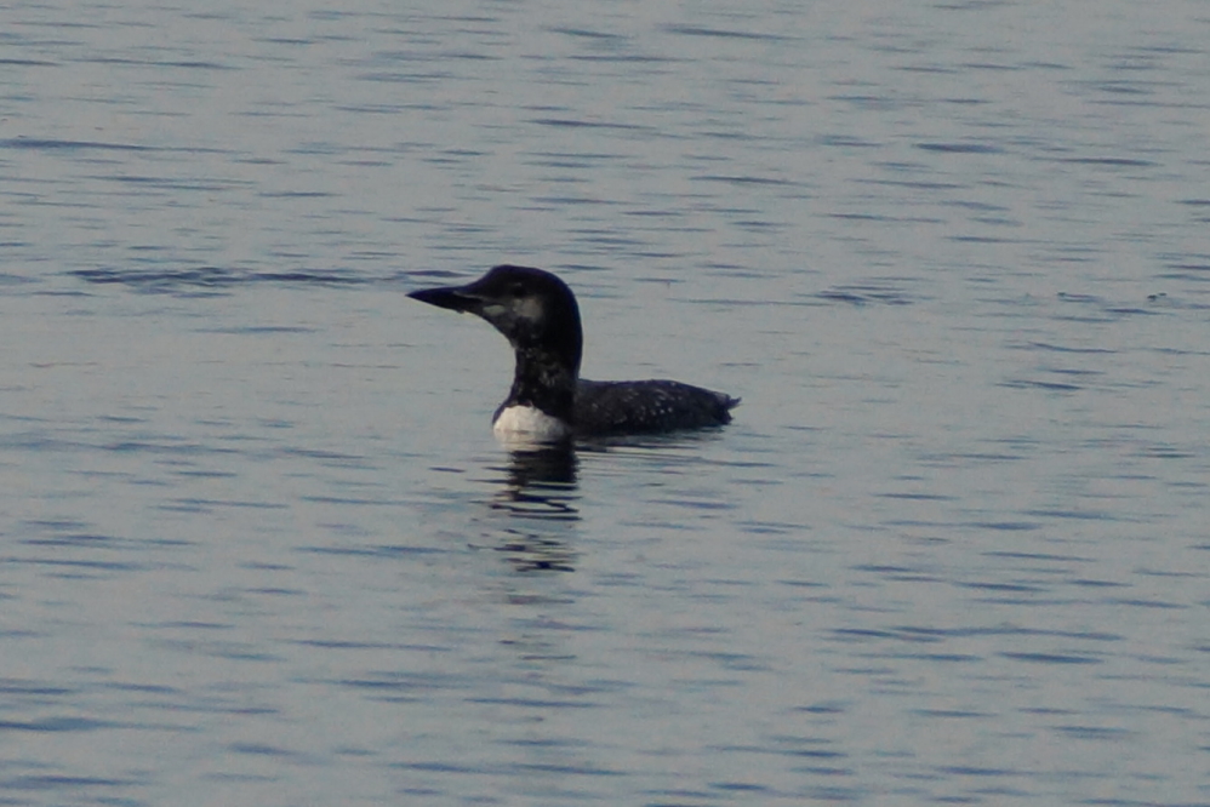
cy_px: 404
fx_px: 12607
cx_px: 605
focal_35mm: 375
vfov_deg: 3.7
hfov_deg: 5.5
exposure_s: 1/400
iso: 400
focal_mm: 250
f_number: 6.3
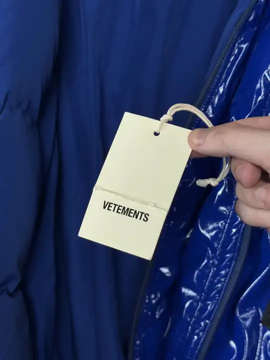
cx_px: 135
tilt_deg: -13.6
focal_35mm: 48
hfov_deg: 30.3
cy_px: 180
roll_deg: -3.6
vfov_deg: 39.7
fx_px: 499
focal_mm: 6.76
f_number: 1.78
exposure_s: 1/121
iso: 50
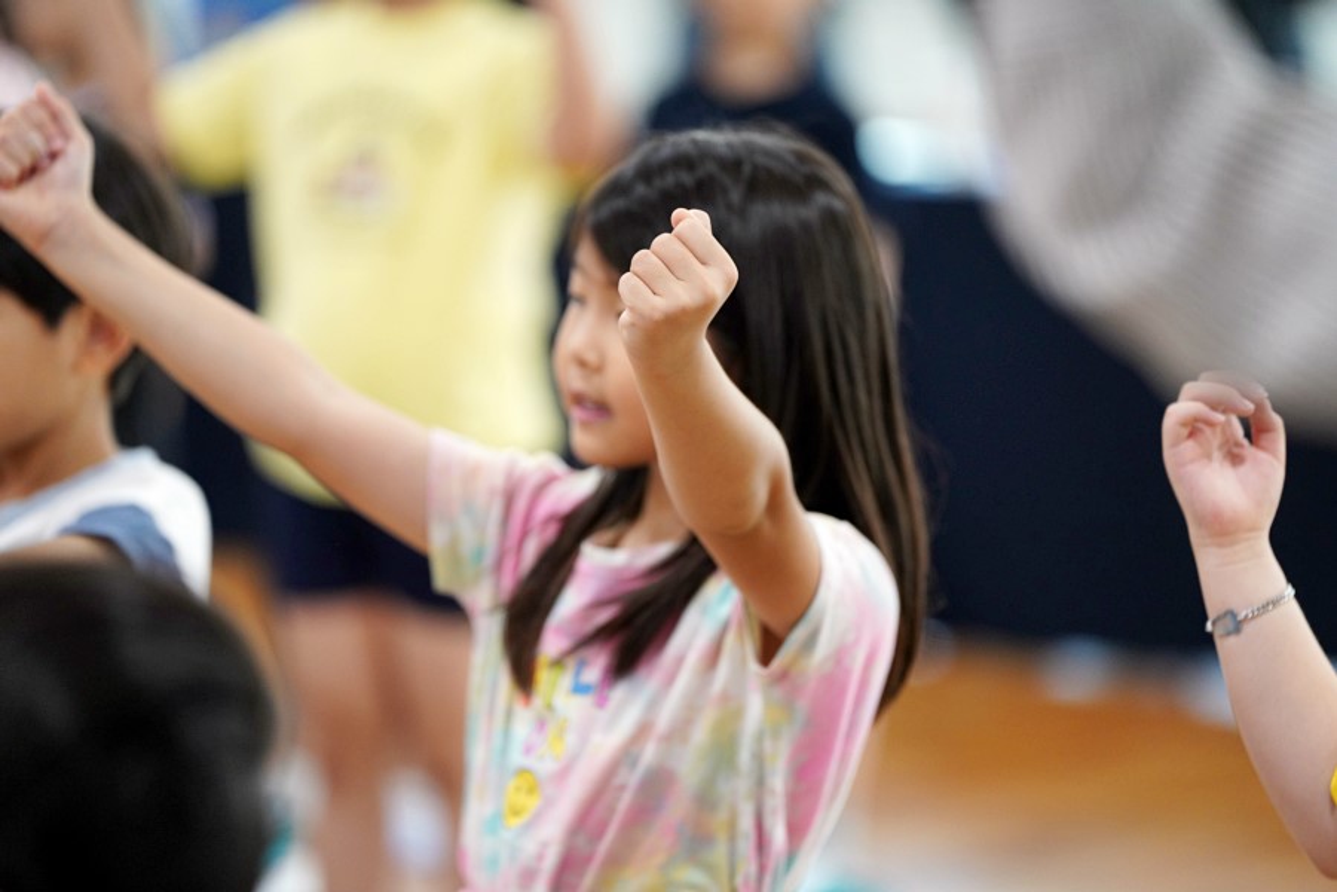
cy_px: 446
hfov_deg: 10.3
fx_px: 7427
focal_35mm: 200
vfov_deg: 6.9
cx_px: 668
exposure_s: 1/250
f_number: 2.8
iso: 2000
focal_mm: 200
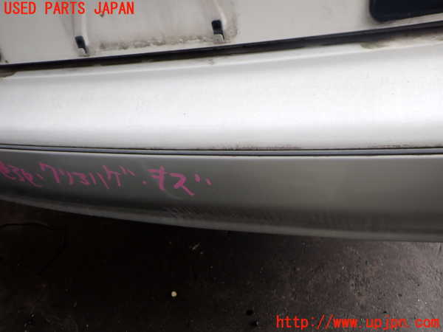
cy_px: 166
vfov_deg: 46.8
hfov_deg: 60.0
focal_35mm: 30
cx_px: 222
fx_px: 384
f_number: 2.3
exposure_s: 1/200
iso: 100
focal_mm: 5.4
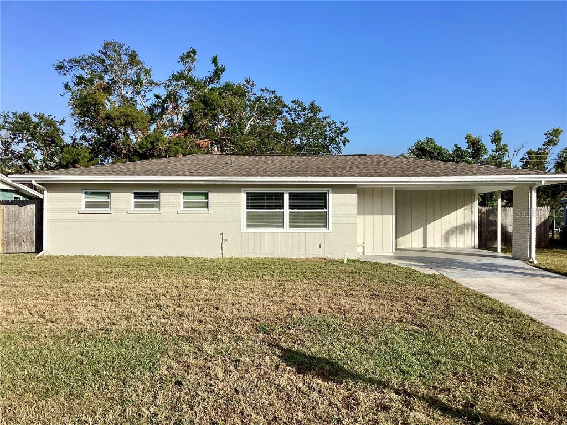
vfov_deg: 45.4
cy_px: 212
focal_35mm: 31
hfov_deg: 58.4
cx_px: 284
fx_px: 508
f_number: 2.4
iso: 25
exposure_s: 1/1567
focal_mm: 3.3
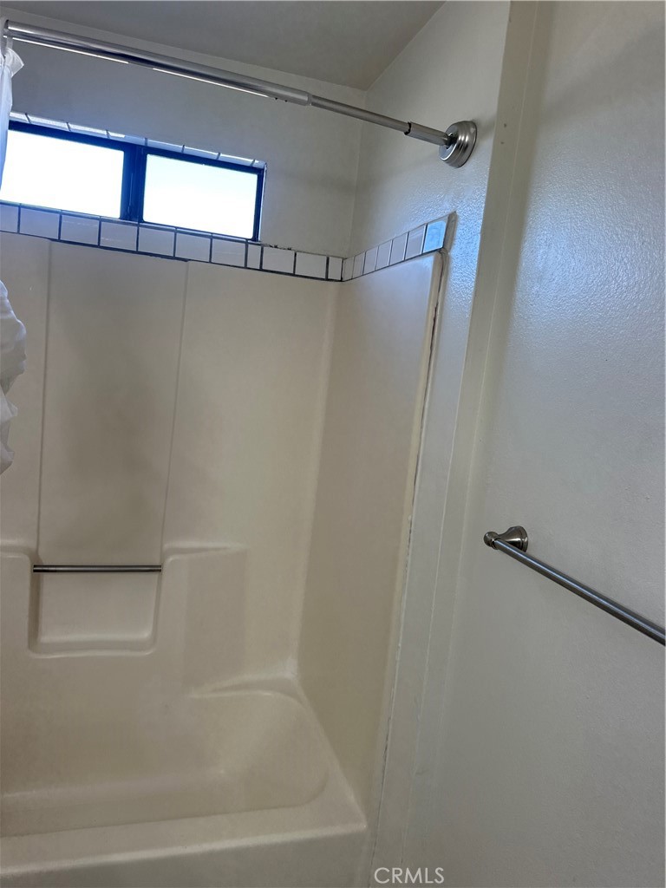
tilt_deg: -4.1
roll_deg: -6.7
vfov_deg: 71.6
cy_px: 444
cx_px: 333
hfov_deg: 56.8
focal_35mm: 24
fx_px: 616
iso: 100
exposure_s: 1/121
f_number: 1.78
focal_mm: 6.86
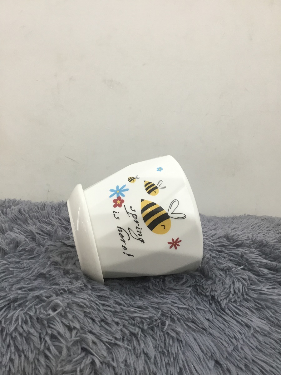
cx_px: 140
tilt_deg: -13.1
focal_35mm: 31
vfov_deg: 58.4
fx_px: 336
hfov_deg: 45.4
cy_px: 188
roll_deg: +1.1
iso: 80
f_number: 2.4
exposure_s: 1/33
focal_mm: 3.3
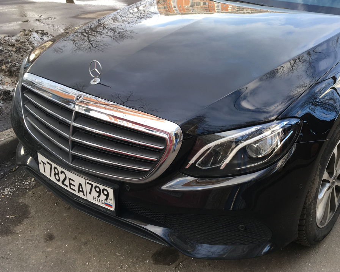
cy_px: 95
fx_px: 412
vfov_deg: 36.2
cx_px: 234
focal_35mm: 41
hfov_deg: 44.0
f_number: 2.2
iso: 32
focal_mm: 4.15
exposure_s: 1/100
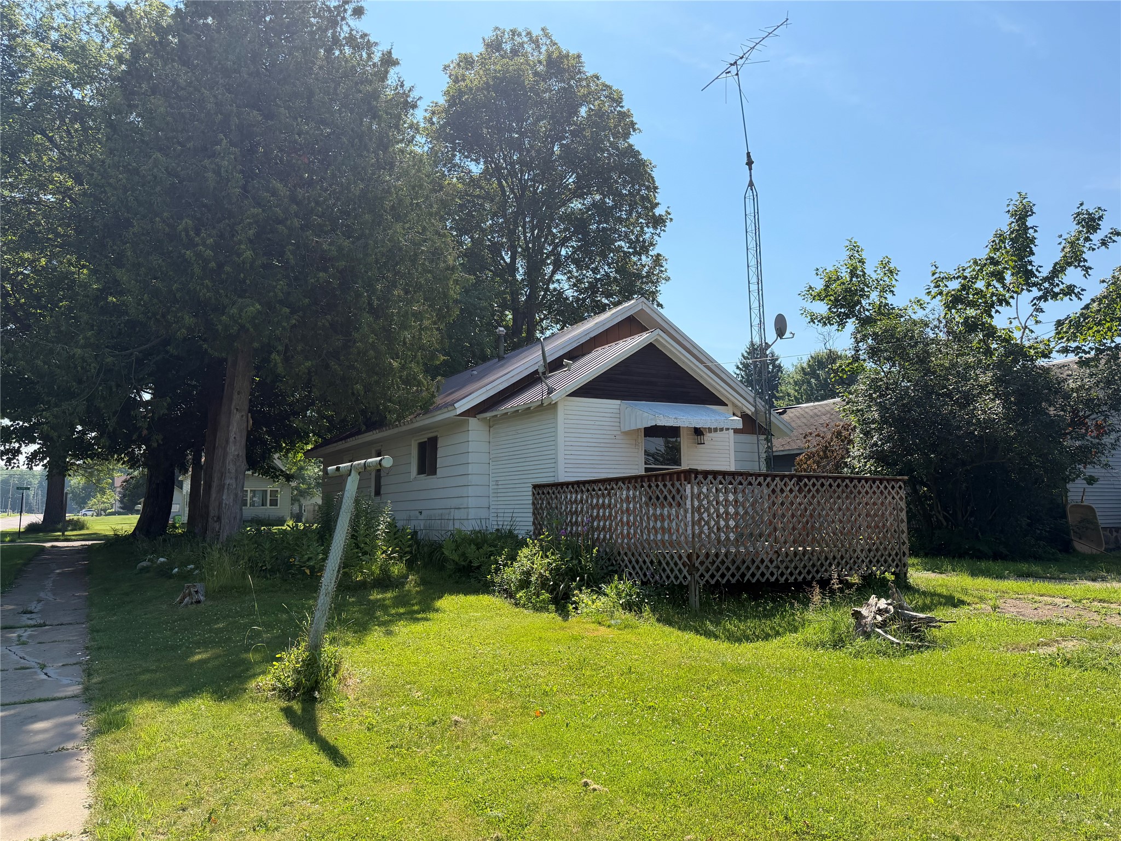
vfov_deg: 56.8
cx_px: 560
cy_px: 420
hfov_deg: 71.6
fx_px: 777
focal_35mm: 24
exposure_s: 1/3759
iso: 100
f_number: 1.78
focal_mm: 6.76
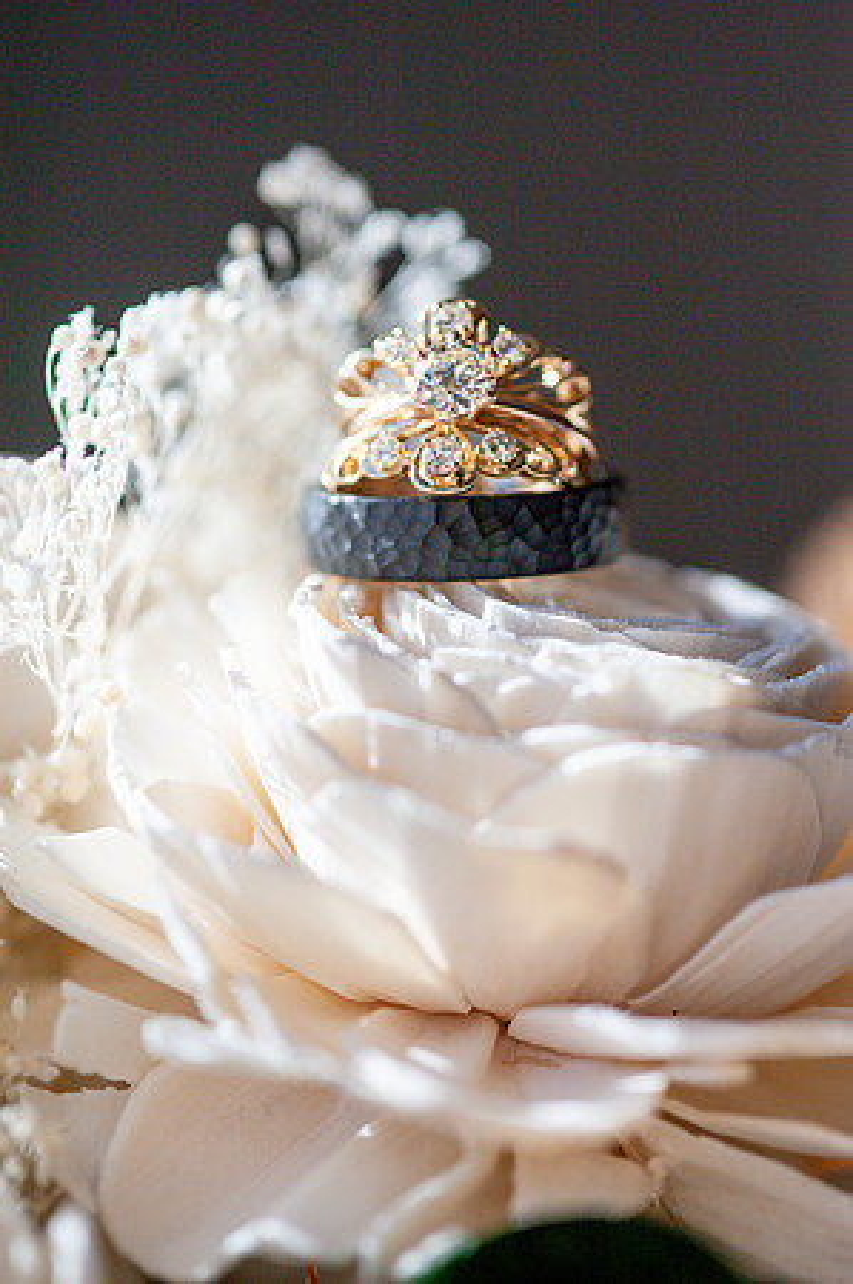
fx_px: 3740
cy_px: 642
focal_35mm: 105
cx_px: 426
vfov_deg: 19.5
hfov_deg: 13.0
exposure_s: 1/4000
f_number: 4.5
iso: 640
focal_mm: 105
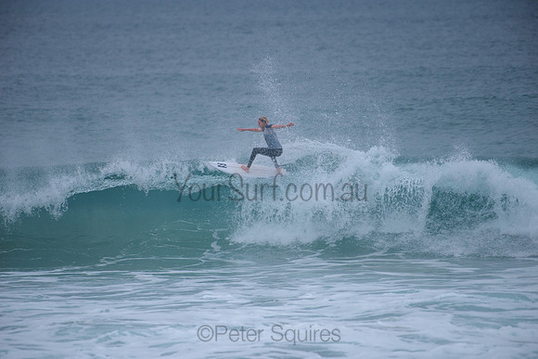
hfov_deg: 4.1
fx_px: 7474
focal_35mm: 500
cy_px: 180
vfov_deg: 2.8
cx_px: 269
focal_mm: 500
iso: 280
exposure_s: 1/2000
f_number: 5.6
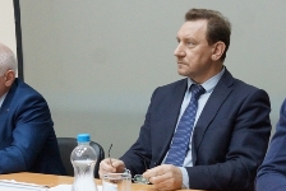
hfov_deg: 27.9
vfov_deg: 19.0
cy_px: 118
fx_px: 573
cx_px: 185
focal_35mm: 72
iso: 2000
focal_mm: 24
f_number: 5
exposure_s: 1/100
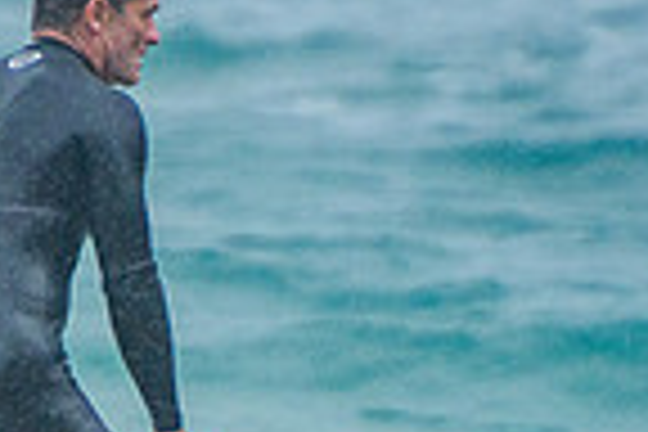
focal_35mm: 2415
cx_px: 22
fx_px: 43467
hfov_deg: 0.9
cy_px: 614
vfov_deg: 0.6
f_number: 5.6
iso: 800
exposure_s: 1/2000
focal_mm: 400
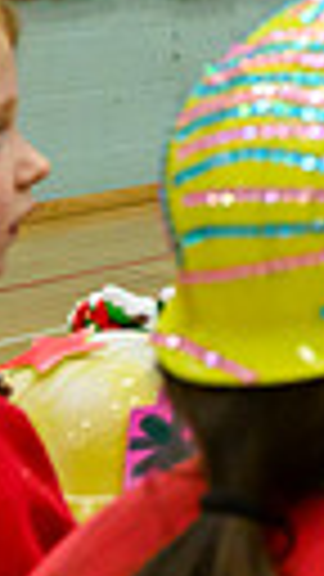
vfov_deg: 17.1
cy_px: -70
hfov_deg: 7.4
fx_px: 1848
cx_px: 1264
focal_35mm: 121
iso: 3200
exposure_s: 1/250
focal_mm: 25.5
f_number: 4
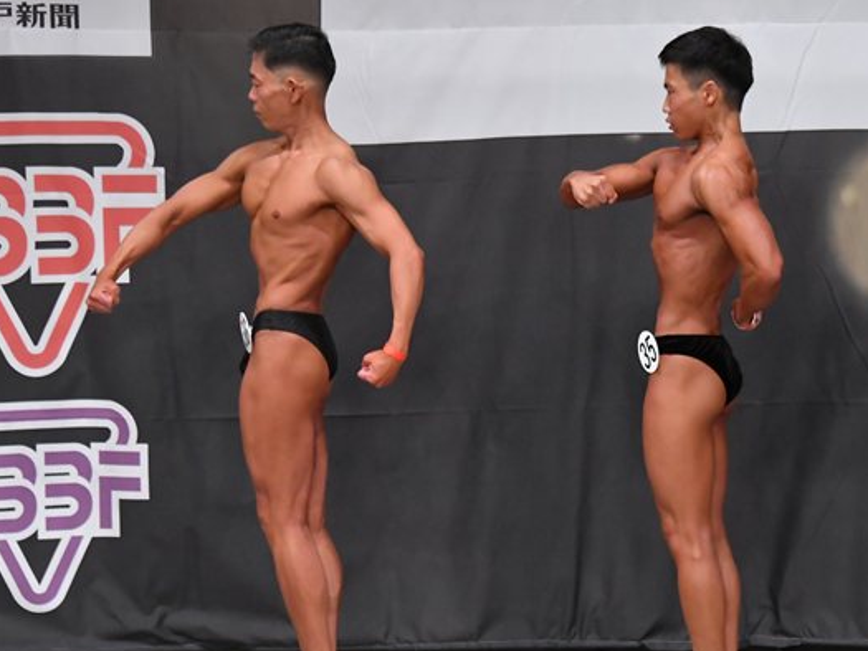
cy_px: 373
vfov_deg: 4.8
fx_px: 7725
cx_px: 579
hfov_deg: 6.4
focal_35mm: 308
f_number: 5.6
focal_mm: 145
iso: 5000
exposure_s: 1/400
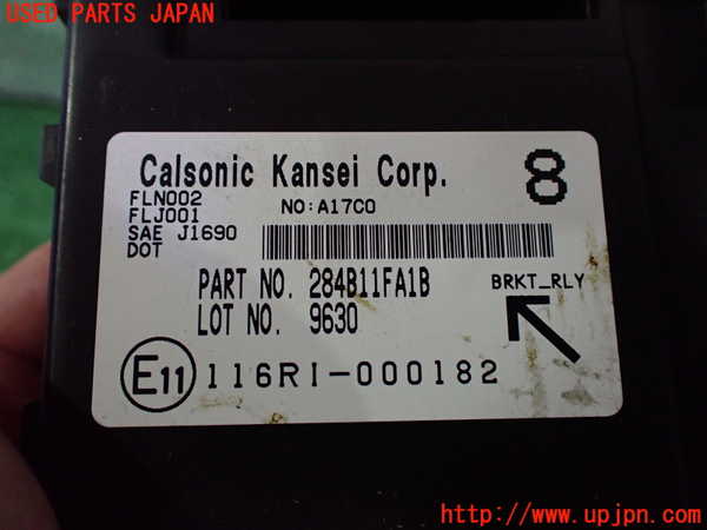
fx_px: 613
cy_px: 265
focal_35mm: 30
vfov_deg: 46.8
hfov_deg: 60.0
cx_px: 354
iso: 800
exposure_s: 1/80
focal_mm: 5.4
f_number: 2.3
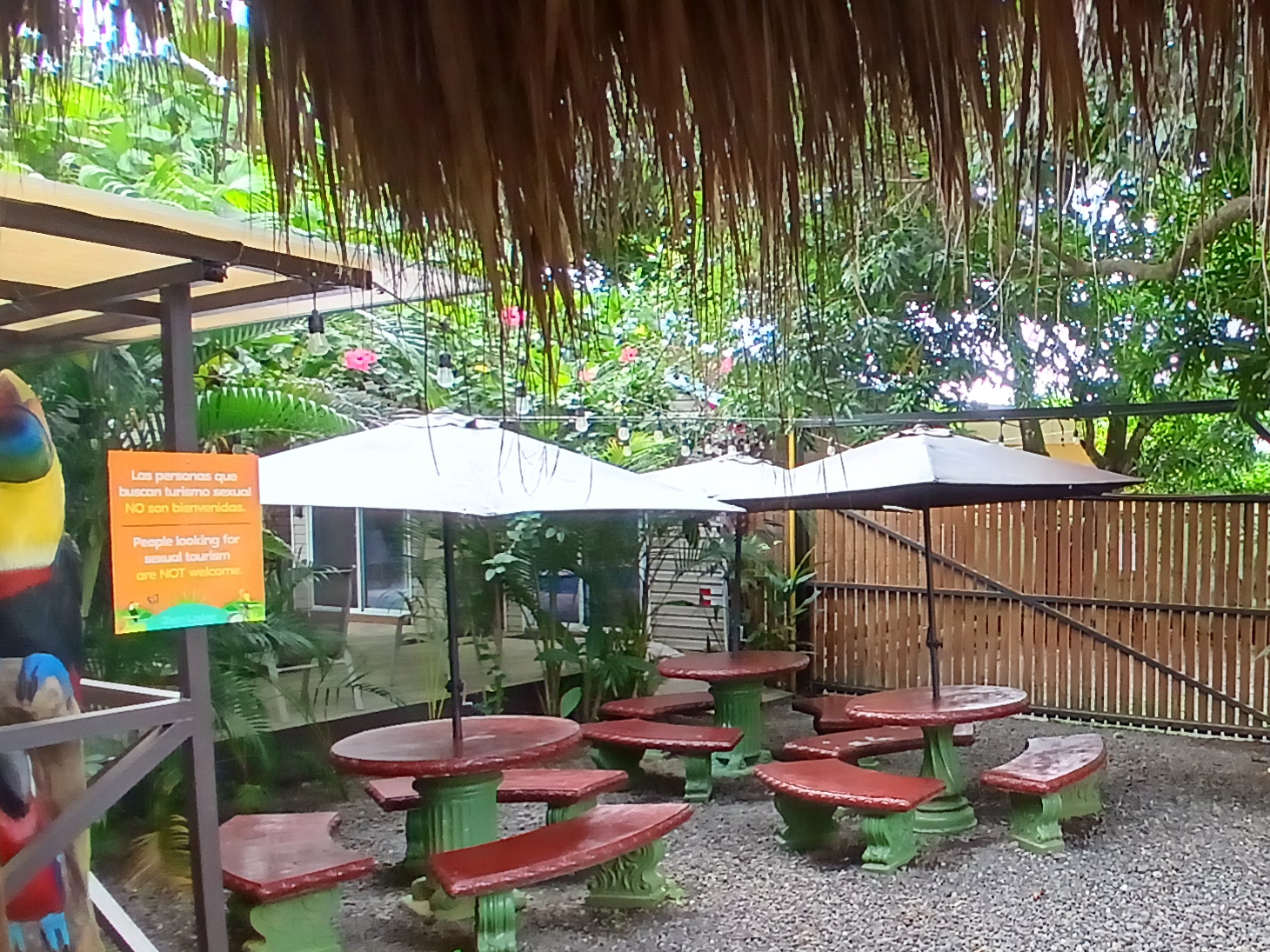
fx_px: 1101
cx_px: 1068
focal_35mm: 30
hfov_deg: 54.5
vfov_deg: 46.6
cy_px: 548
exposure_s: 1/50
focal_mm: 1.4
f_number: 2.2
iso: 80
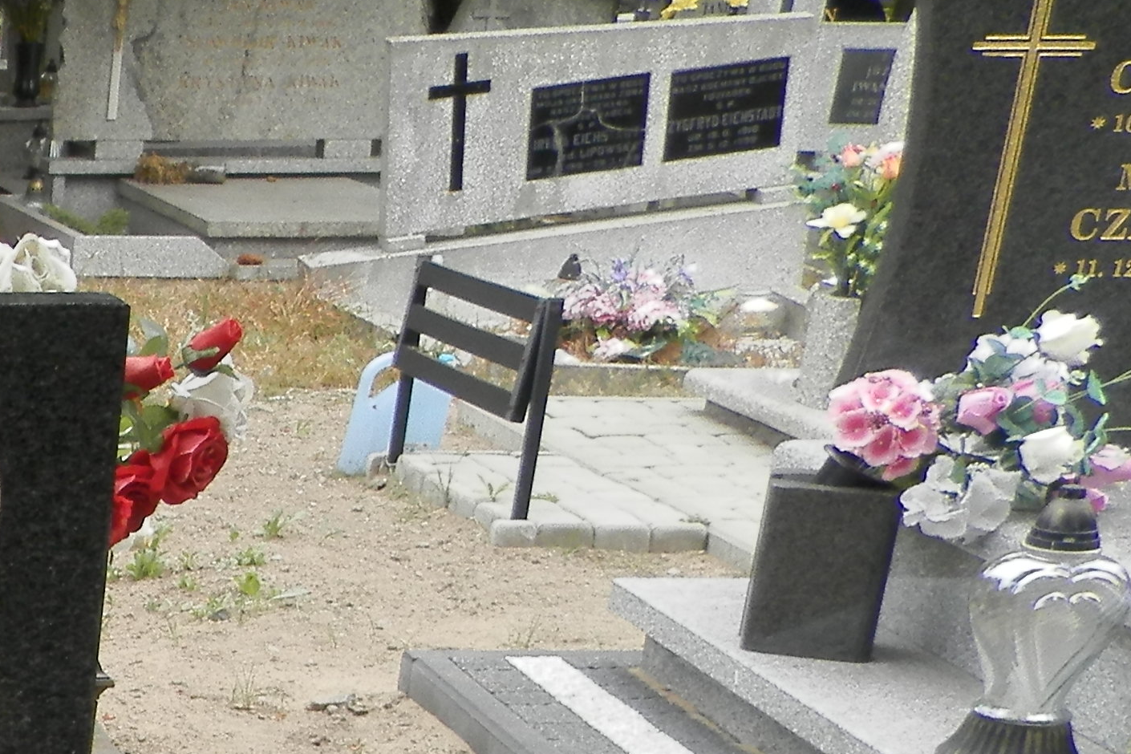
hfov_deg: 20.5
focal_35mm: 85
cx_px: -557
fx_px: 2670
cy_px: 1098
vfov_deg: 15.0
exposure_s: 1/125
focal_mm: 4.5
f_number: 3.1
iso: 80
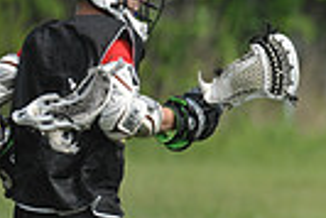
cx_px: 708
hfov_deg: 1.7
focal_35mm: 1175
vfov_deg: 1.2
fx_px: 10652
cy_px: 176
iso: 640
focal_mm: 270
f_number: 4
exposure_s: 1/2500
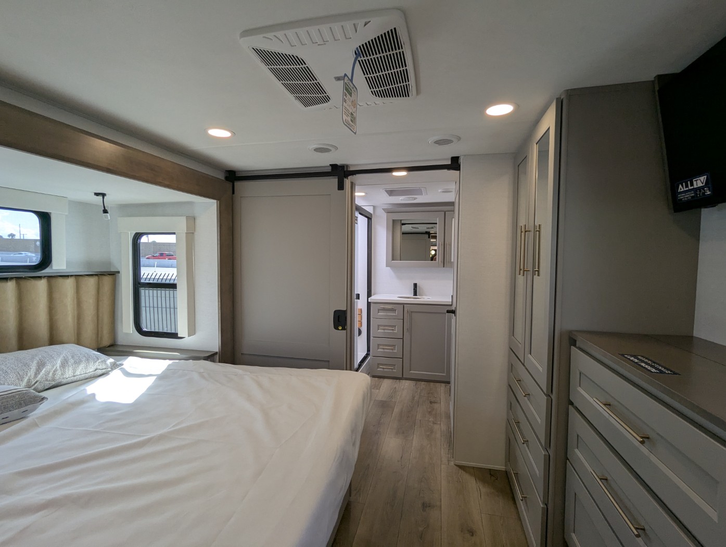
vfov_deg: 78.2
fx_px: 336
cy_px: 274
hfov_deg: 94.4
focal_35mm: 16
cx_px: 363
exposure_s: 1/167
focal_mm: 2.35
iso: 73
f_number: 2.2
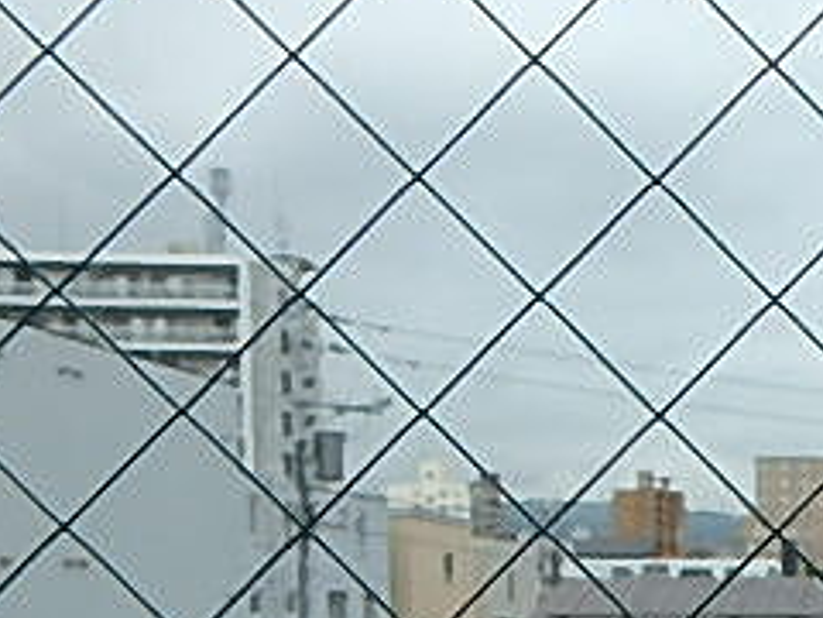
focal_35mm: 56
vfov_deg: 24.5
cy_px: 663
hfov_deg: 29.1
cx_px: 1018
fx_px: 1331
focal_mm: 3.7
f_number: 3.5
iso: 125
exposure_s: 1/400
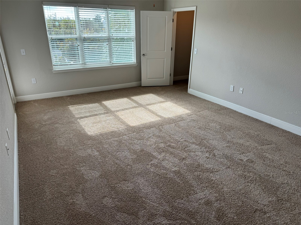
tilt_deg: -22.2
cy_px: 112
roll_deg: -0.7
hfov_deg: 71.6
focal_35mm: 24
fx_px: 209
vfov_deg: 56.8
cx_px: 150
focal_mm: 6.76
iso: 64
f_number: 1.78
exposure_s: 1/236
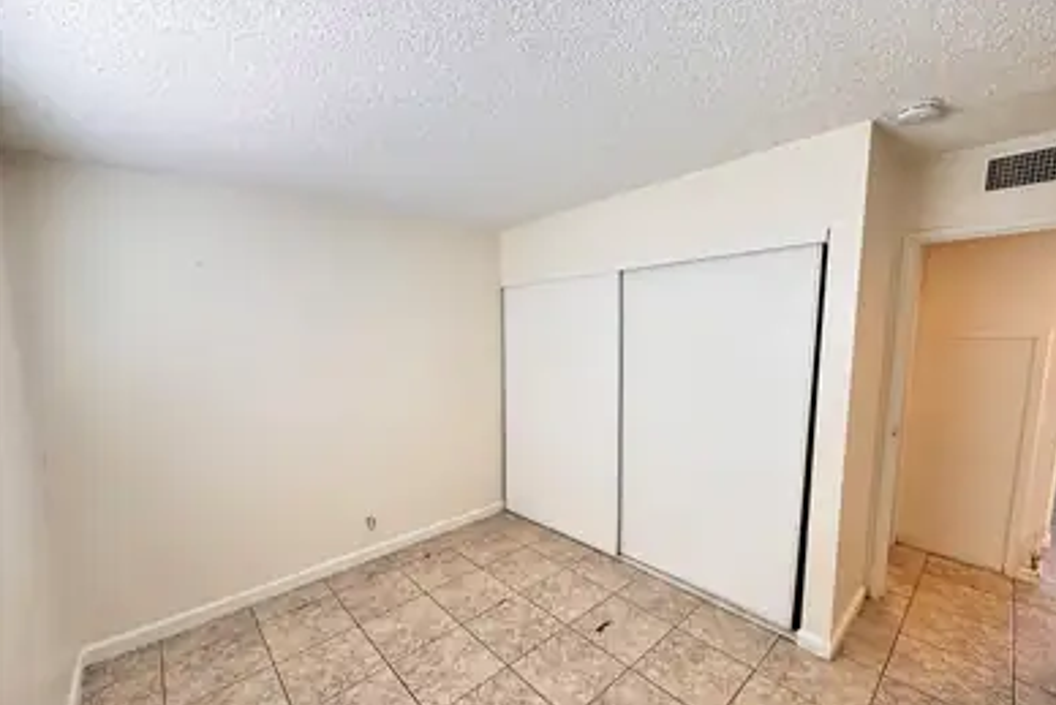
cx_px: 539
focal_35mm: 15
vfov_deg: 77.1
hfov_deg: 100.4
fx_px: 440
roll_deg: -0.7
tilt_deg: -11.0
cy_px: 395
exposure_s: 1/99
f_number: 2.2
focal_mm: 2.22
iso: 125
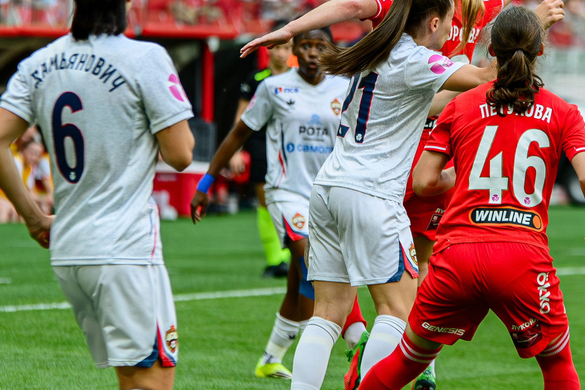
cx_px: 397
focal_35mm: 593
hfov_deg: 3.5
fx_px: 9635
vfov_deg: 2.3
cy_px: 65
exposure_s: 1/2500
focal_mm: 185
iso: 640
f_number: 4
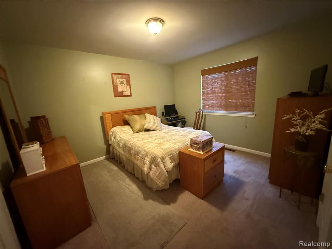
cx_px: 166
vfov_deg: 85.7
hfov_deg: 102.1
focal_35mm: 14
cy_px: 124
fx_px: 134
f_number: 2.2
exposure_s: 1/40
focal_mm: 2.22
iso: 1250
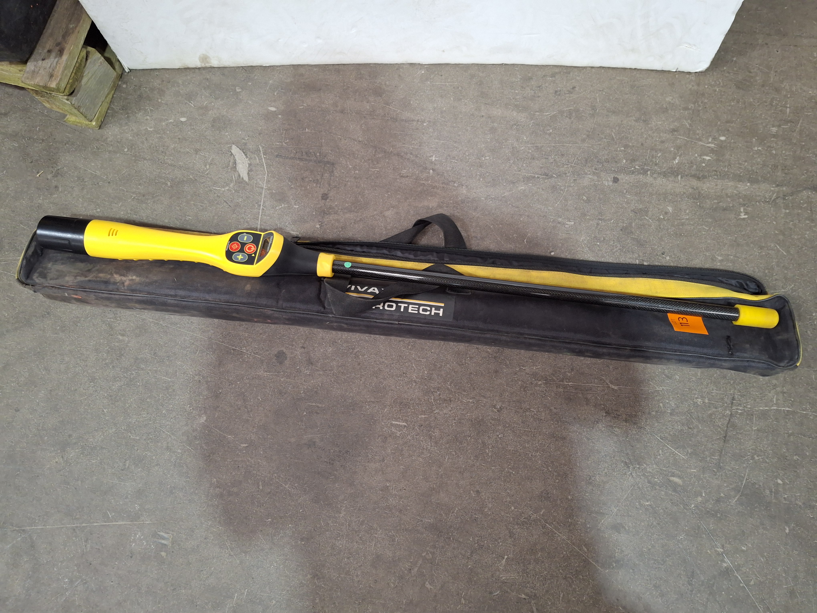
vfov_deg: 54.9
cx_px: 408
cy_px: 306
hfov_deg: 69.4
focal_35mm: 25
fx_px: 590
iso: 160
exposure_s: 1/100
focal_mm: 4.69
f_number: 1.8
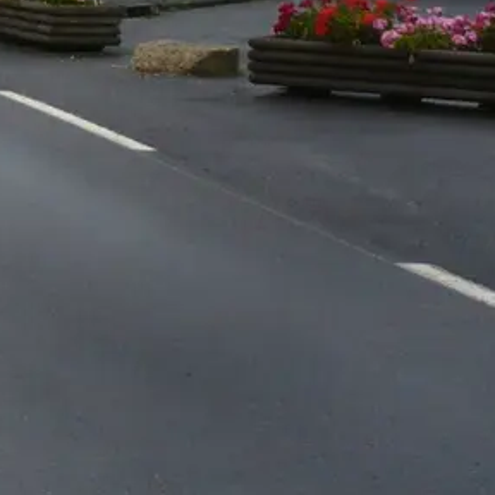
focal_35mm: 157
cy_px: -302
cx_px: -397
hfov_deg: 10.5
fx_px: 2540
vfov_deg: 10.6
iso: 100
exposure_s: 1/800
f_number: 2.8
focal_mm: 5.8
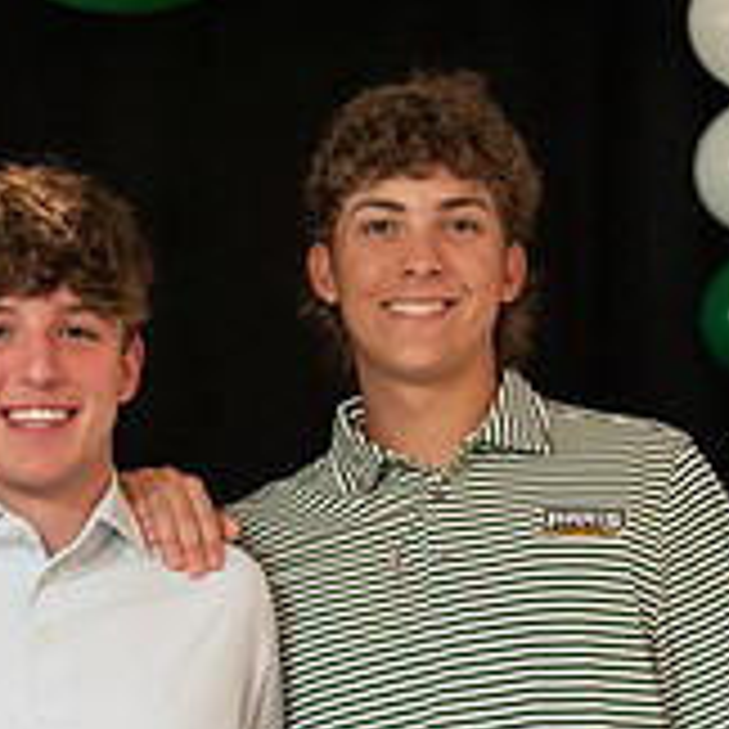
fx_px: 4217
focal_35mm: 177
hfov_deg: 9.8
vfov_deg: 9.8
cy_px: 720
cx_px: 56
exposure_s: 1/320
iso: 1600
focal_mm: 50
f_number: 1.2
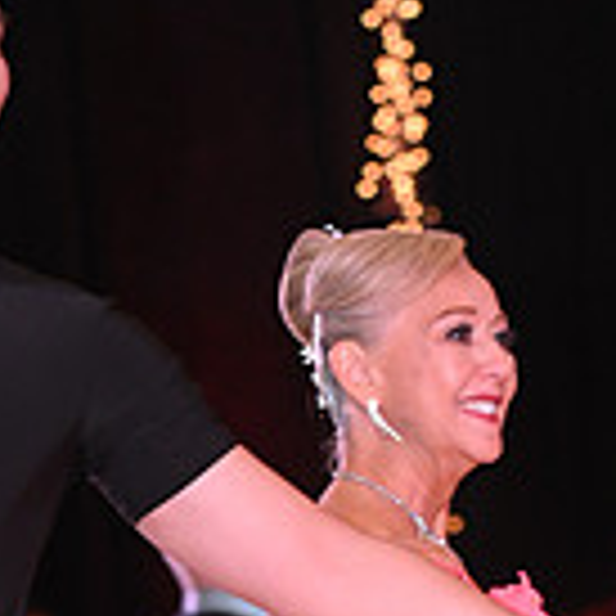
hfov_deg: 4.1
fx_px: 8677
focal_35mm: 431
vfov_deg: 4.0
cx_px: 214
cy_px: 1111
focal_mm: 120
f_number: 5.6
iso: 2000
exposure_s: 1/200
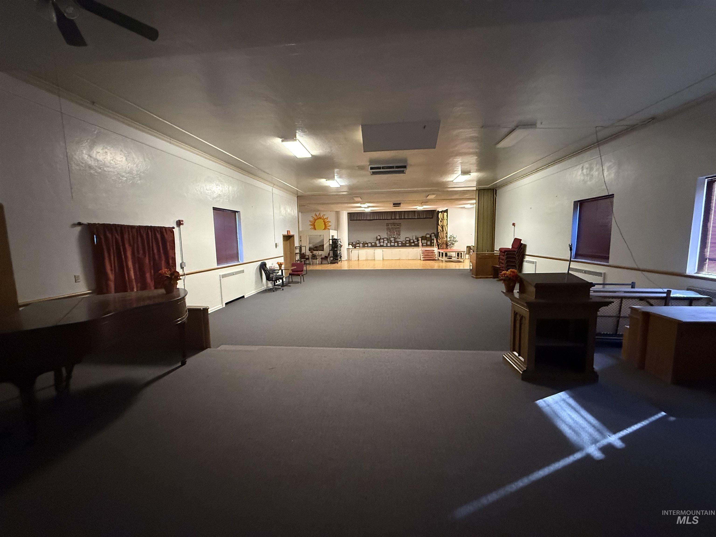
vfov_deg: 85.7
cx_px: 358
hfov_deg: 102.1
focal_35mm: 14
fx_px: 290
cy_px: 268
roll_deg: +1.5
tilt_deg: -6.1
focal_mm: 2.22
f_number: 2.2
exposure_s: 1/60
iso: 800
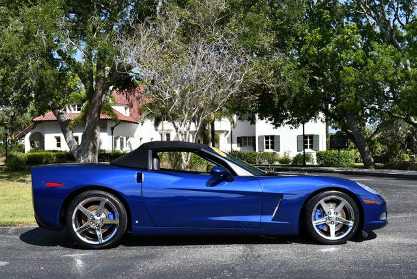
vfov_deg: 30.6
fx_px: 510
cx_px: 208
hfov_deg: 44.5
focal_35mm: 44
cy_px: 140
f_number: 8
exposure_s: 1/250
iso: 100
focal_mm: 22
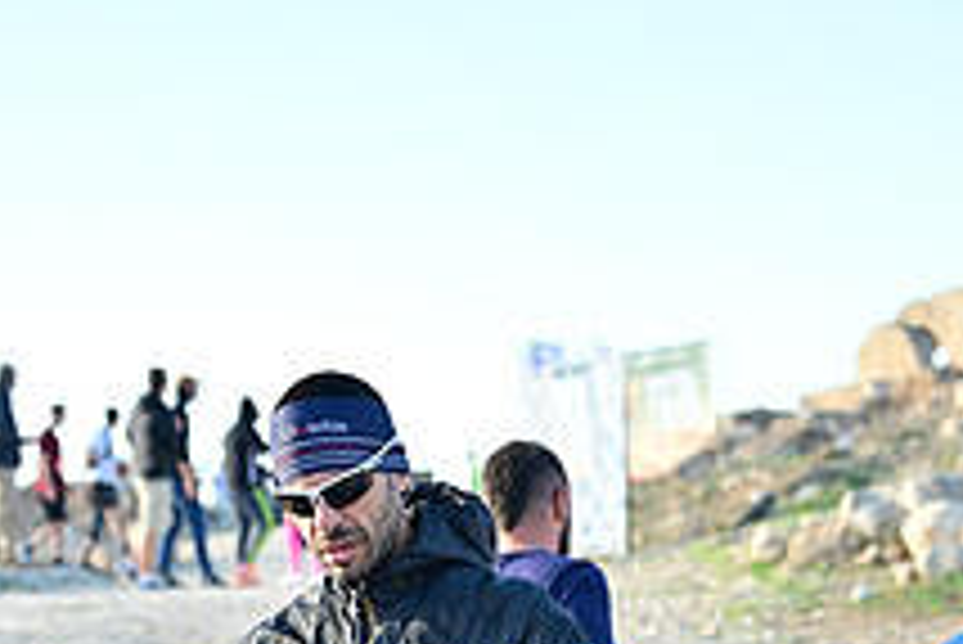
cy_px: 858
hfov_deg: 17.2
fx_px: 3185
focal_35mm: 119
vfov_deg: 11.2
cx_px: 508
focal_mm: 44
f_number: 2.5
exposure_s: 1/500
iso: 100
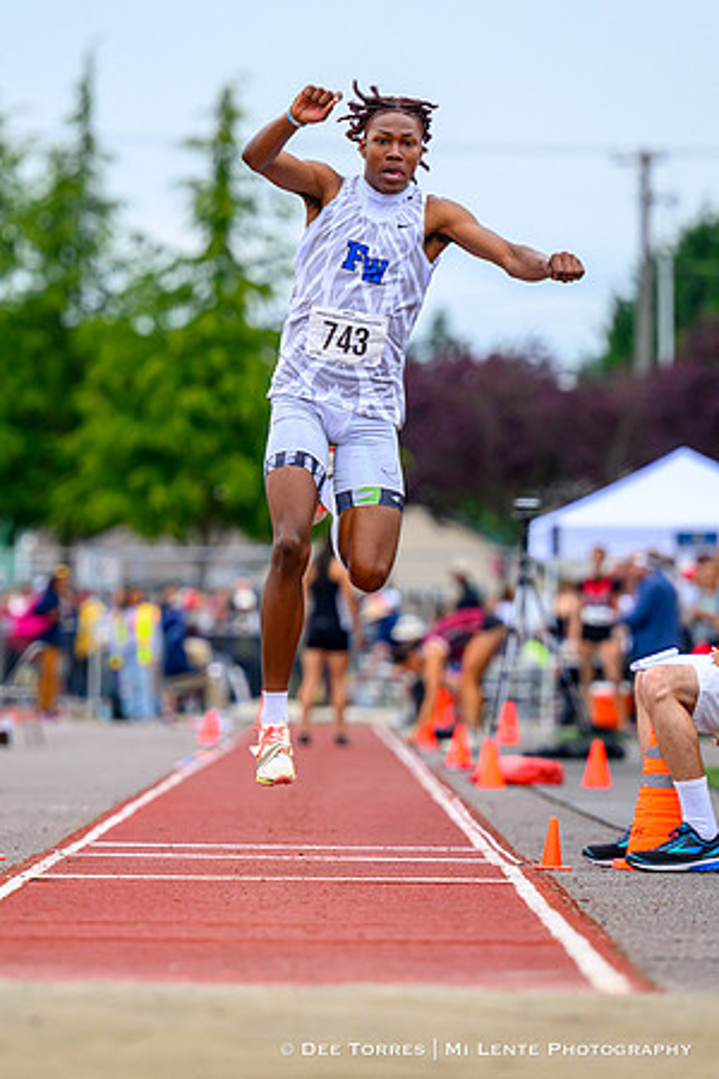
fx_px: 8781
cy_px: 536
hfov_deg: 4.7
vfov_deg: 7.0
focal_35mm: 293
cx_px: 314
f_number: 3.2
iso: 560
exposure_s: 1/2500
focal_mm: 170
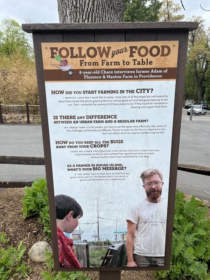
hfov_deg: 53.1
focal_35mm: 26
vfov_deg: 67.3
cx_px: 105
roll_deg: -1.5
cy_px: 140
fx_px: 210
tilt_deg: -15.2
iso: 50
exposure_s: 1/2410
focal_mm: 5.1
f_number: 1.6
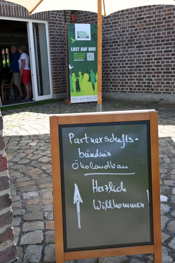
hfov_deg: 34.2
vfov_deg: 49.6
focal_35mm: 39
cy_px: 132
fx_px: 284
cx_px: 88
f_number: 4.5
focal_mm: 26
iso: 100
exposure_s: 1/250
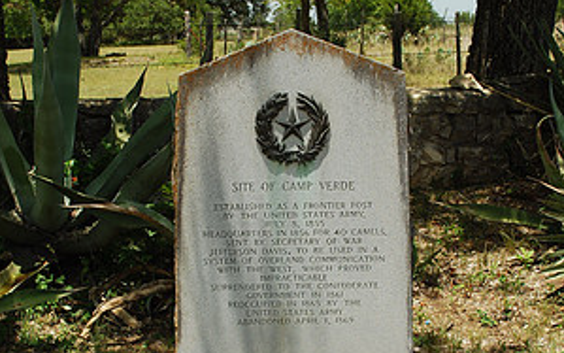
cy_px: 253
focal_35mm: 60
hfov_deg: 34.0
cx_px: 283
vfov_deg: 21.5
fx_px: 922
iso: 100
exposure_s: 1/250
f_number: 7.1
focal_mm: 26
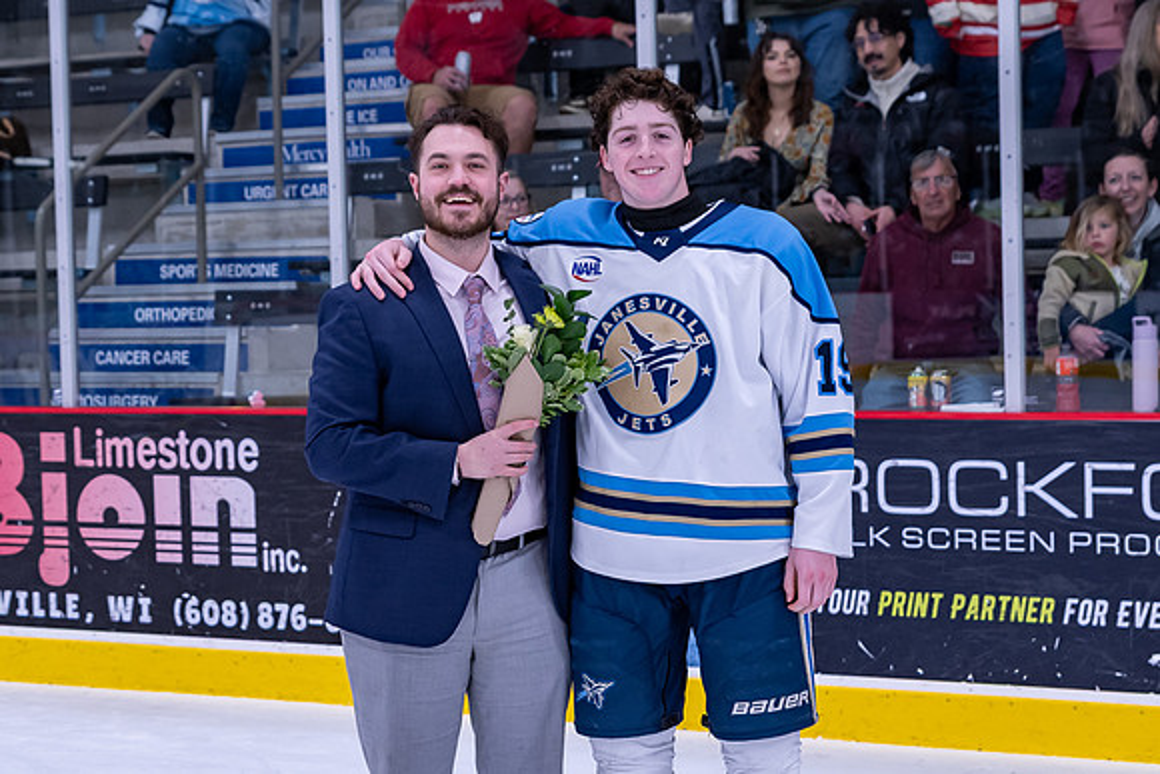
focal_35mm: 84
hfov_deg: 24.1
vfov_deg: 16.2
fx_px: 2716
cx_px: 501
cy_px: 423
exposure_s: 1/250
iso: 500
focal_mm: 46
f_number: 4
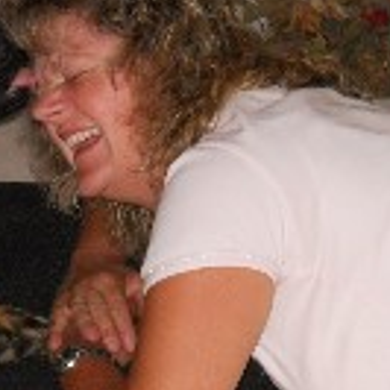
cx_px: -41
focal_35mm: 211
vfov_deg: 8.3
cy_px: 126
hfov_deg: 8.2
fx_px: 2690
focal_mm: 14.9
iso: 500
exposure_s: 1/60
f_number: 4.8
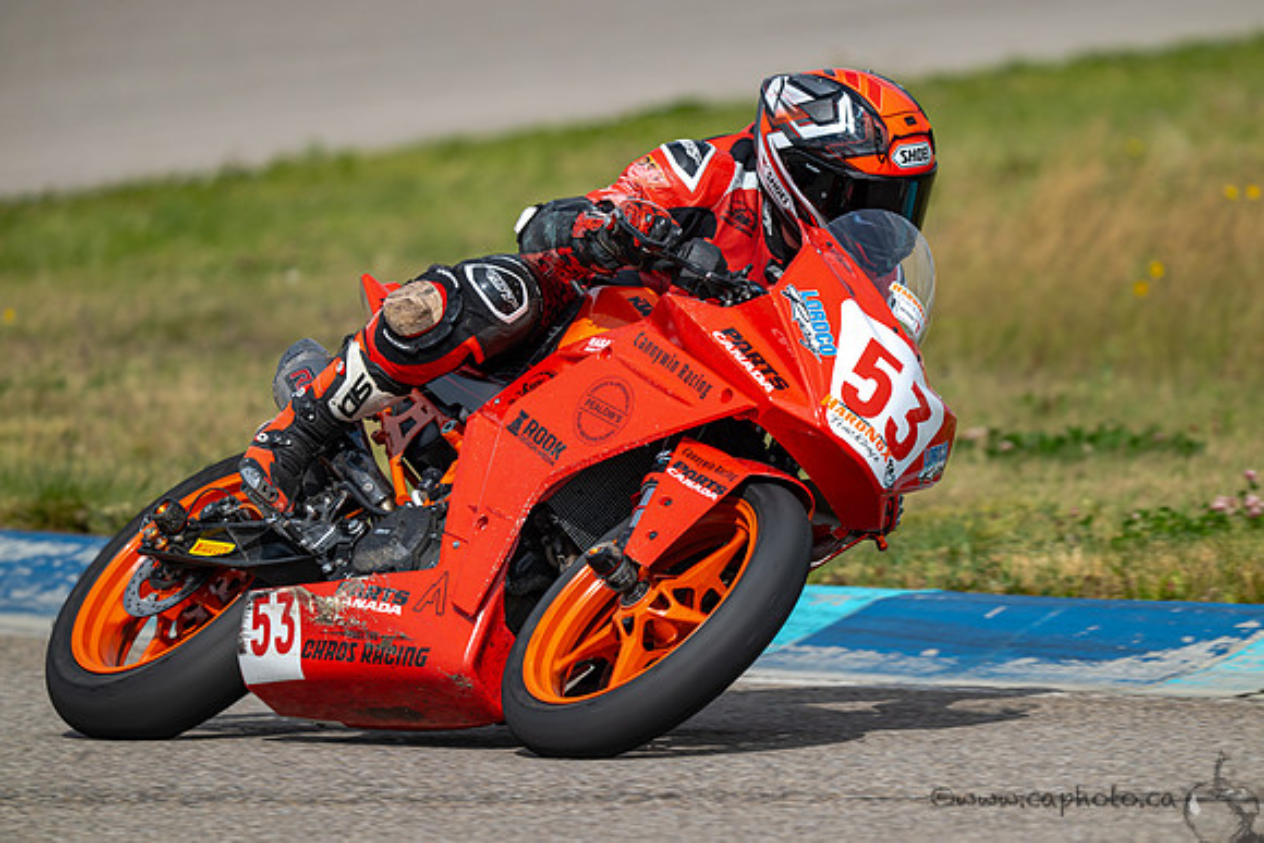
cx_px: 632
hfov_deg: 4.1
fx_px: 17559
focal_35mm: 500
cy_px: 422
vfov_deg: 2.8
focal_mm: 500
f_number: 6.3
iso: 110
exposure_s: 1/1000
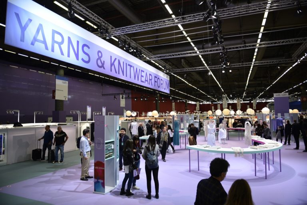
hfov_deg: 73.7
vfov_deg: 53.2
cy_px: 102
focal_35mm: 24
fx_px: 205
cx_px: 154
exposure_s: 1/400
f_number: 2.8
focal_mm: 24
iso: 1000
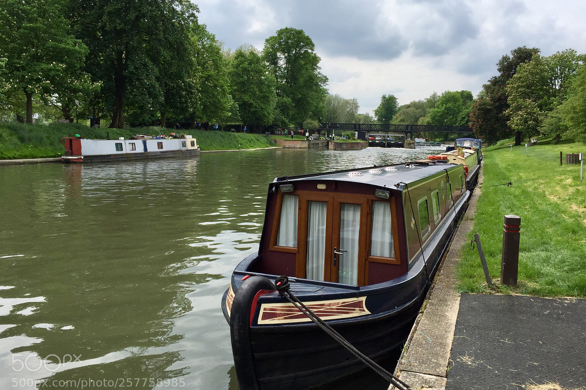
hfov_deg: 60.3
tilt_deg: -5.4
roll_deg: -2.5
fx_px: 505
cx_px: 289
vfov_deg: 42.3
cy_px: 187
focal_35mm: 31
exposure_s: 1/2083
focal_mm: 4.15
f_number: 2.2
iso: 32
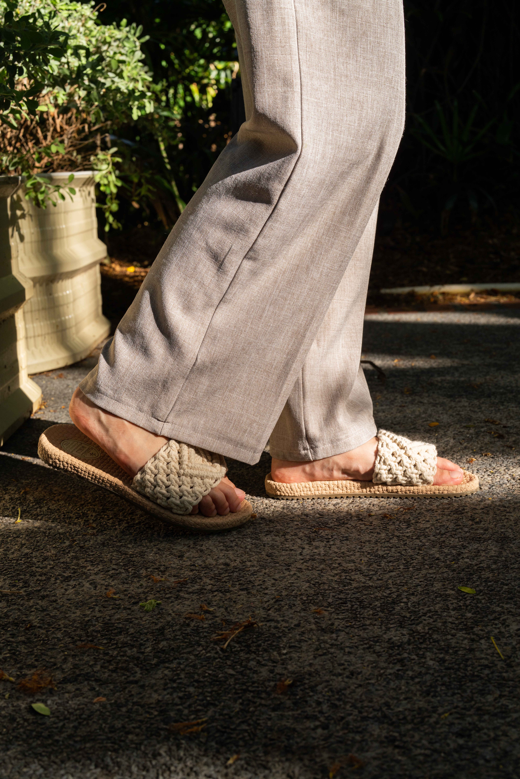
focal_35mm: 50
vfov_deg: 39.6
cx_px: 260
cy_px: 390
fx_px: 1083
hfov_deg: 27.0
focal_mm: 50
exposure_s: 1/125
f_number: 9
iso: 200
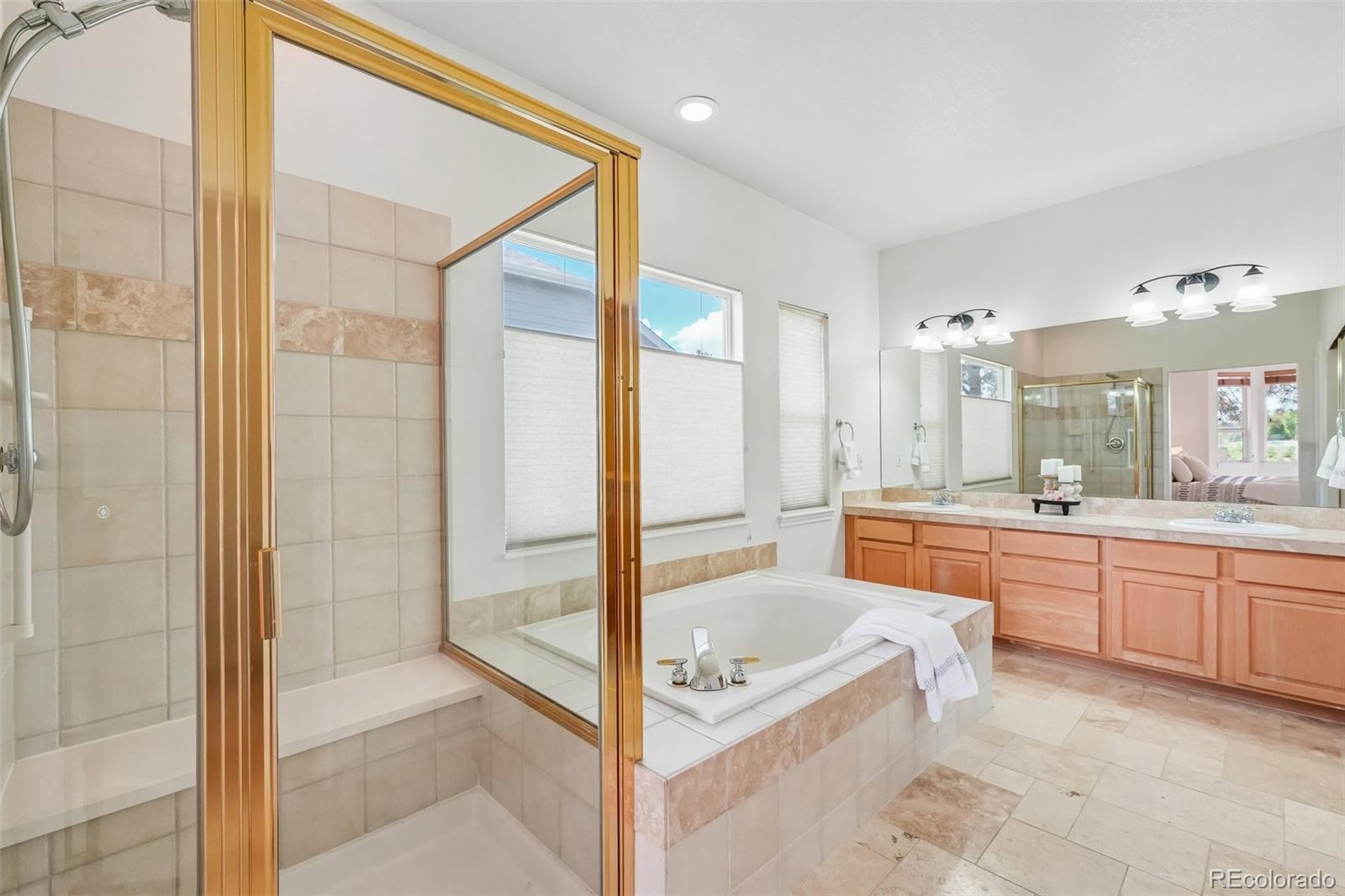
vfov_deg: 77.3
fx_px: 560
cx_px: 672
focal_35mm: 15
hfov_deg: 100.4
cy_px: 448
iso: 800
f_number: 8
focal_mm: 10
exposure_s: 1/30
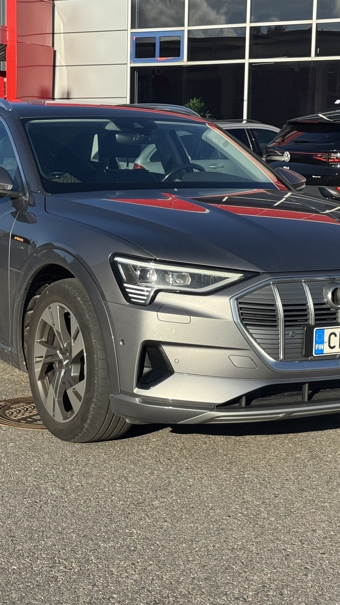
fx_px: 1122
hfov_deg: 17.2
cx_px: 142
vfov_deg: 30.2
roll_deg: -1.1
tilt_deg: -6.3
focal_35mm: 70
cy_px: 302
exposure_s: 1/3096
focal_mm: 6.76
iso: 64
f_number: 1.78
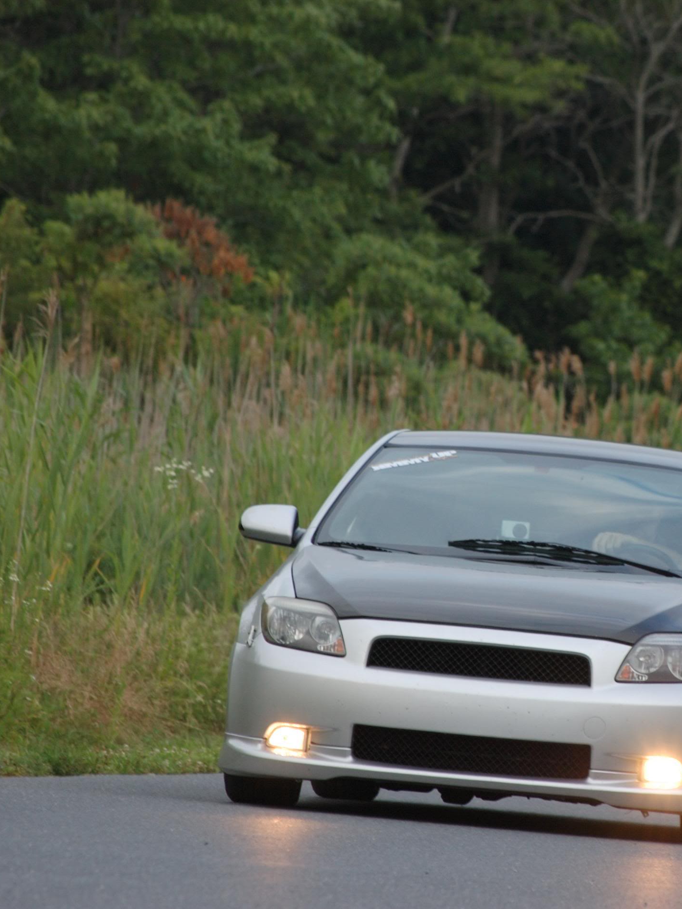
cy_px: 454
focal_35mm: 434
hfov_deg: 3.4
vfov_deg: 4.6
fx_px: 11400
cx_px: 583
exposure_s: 1/80
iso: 400
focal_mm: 200
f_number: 11
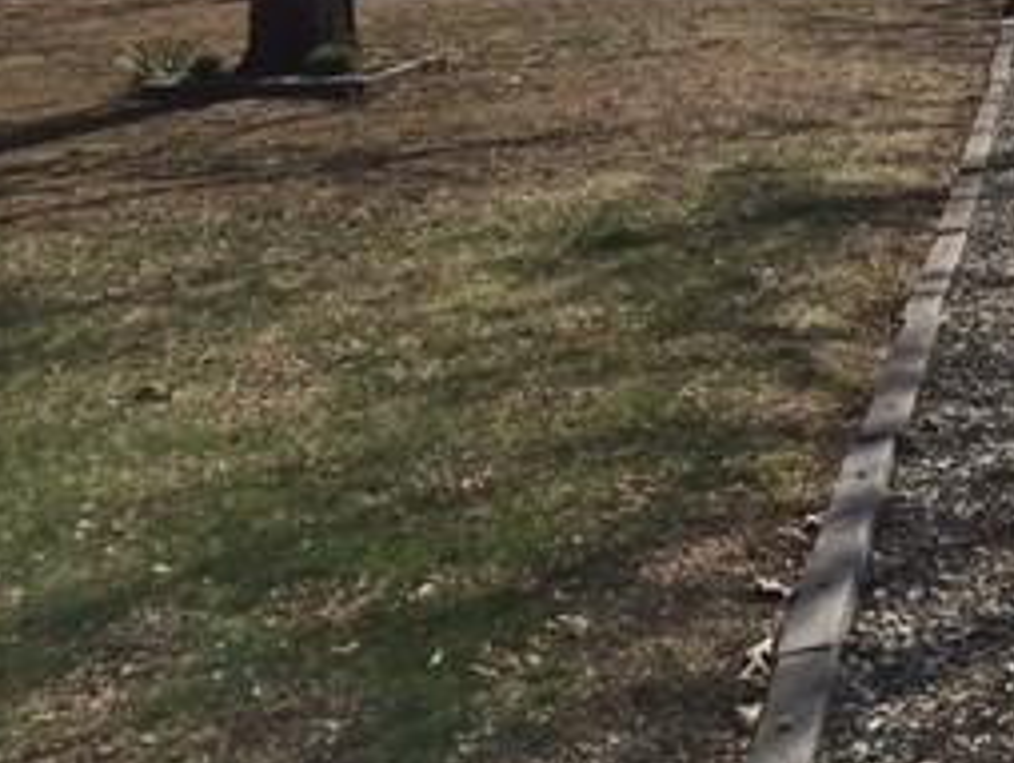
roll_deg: -0.2
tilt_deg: +0.3
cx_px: 1130
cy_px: -120
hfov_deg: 24.7
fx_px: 2140
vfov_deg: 19.2
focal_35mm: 73
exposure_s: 1/2404
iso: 25
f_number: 2.2
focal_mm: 4.15
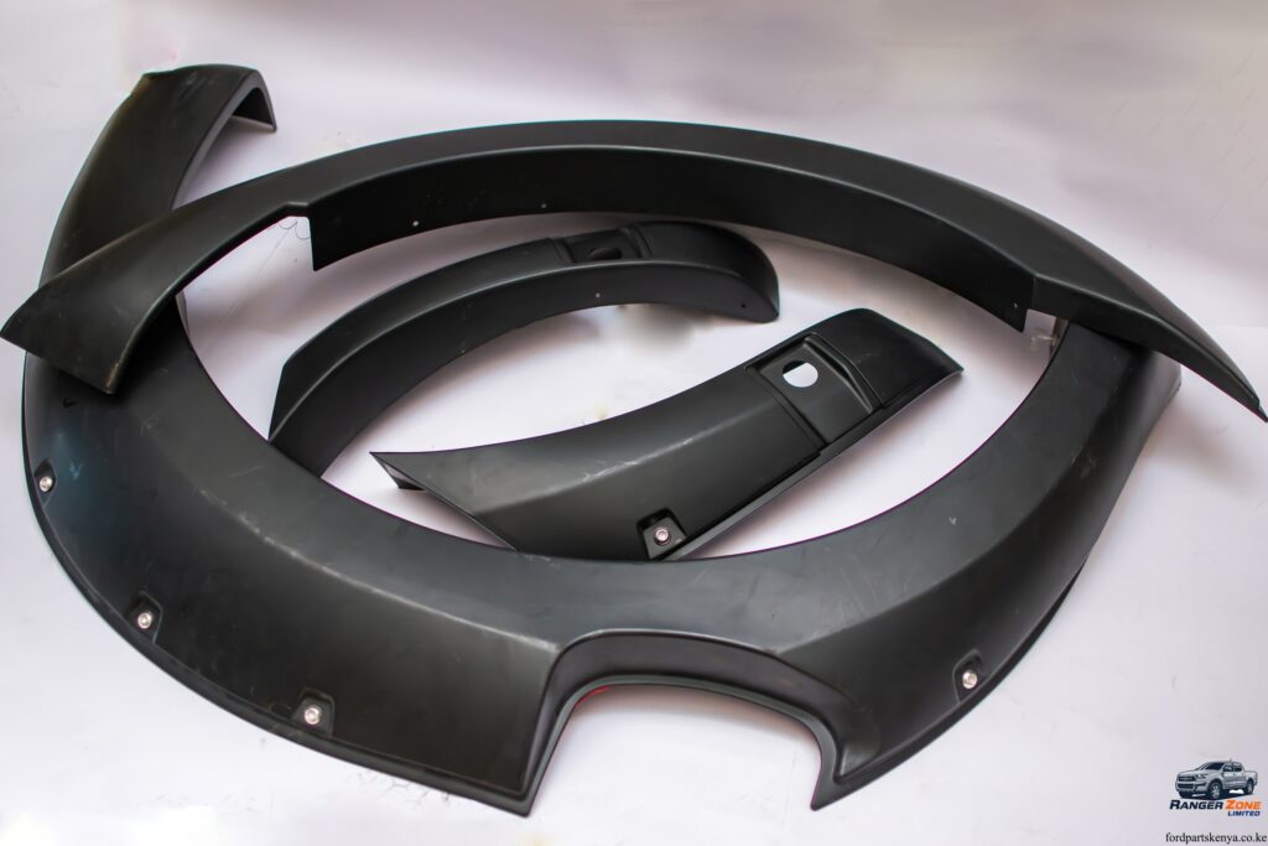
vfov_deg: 25.8
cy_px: 423
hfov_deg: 37.8
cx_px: 634
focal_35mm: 52
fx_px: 1849
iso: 500
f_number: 2
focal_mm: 35
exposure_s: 1/125
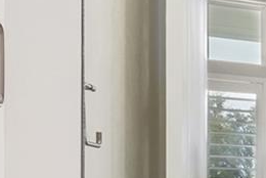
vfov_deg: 15.4
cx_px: 674
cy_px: 213
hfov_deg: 14.0
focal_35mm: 86
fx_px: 636
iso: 400
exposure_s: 1/6
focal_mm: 14
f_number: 7.1
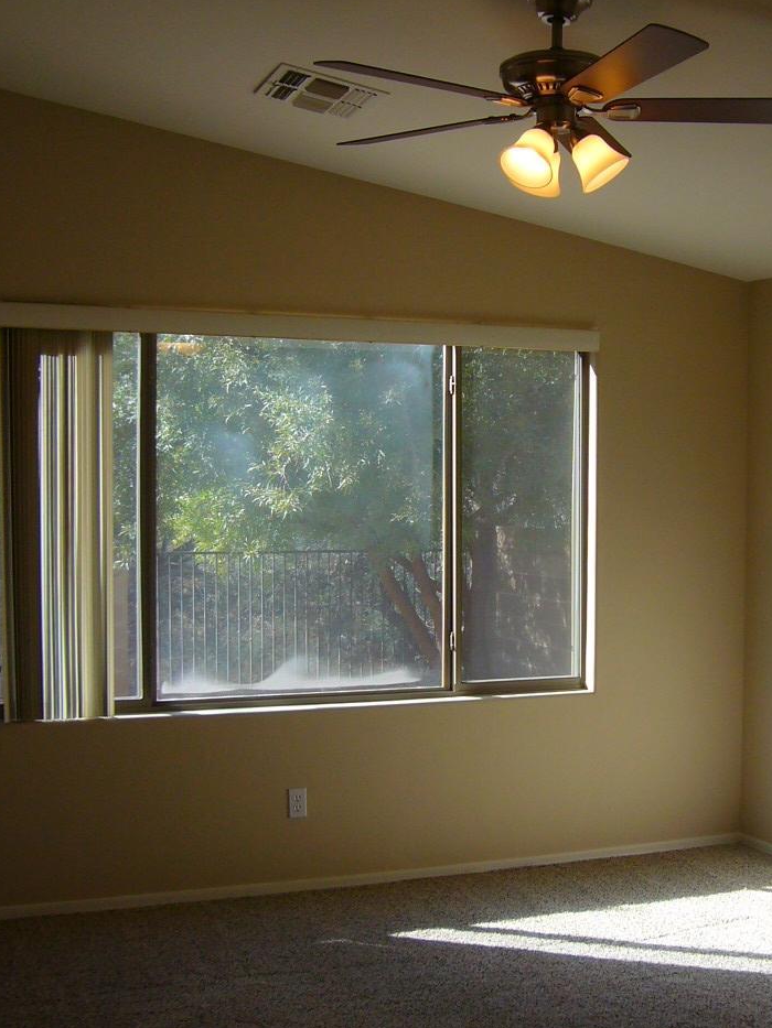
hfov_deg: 30.2
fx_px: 1427
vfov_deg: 39.6
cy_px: 575
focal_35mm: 48
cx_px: 457
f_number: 2.8
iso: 80
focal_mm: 4.6
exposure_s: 1/250
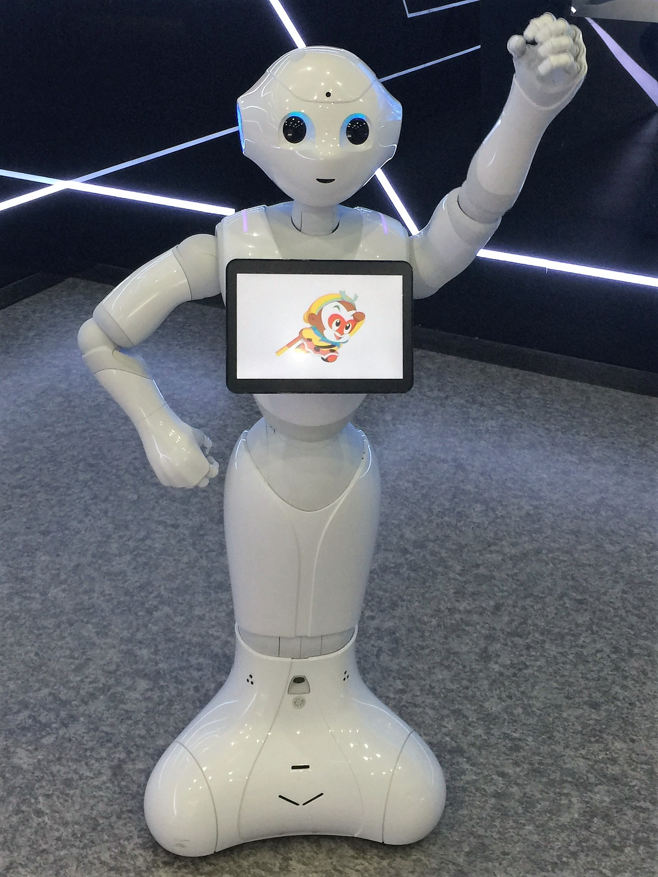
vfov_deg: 61.7
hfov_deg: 48.2
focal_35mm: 29
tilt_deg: -22.5
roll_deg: +1.9
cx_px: 329
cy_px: 438
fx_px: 735
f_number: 2.2
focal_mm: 4.15
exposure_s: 1/17
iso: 64
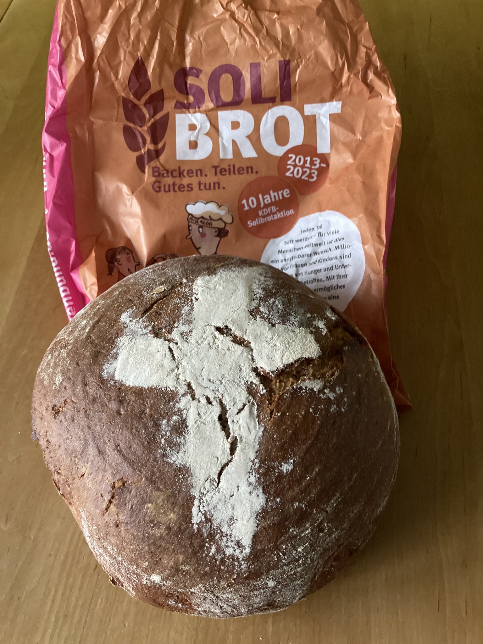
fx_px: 521
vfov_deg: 63.4
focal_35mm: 28
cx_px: 242
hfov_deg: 49.7
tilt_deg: -59.2
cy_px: 322
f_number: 1.8
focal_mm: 3.99
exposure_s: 1/30
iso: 500
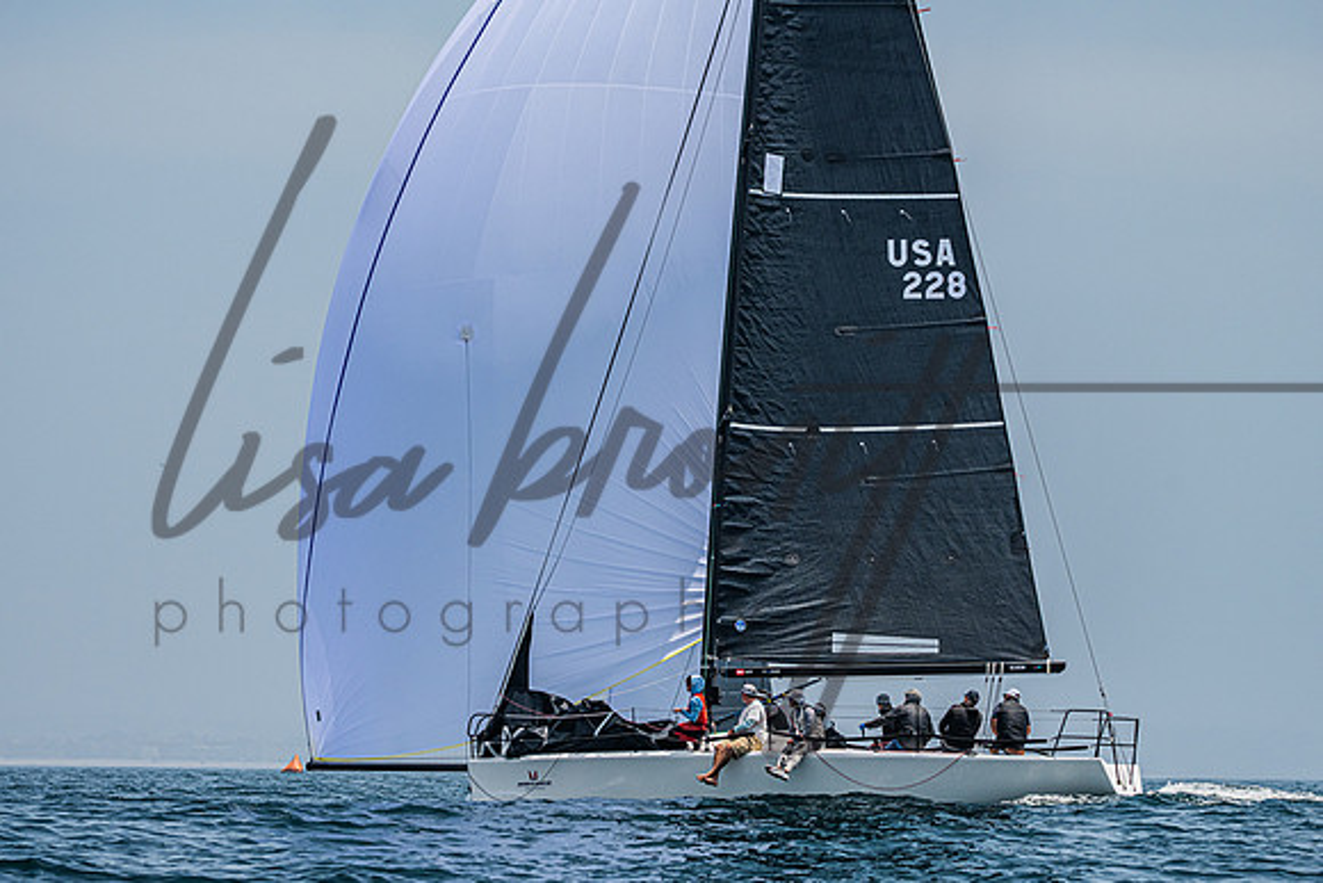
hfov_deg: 15.2
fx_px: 4965
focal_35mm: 135
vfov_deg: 10.2
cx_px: 662
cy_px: 531
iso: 400
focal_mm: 110
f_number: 6.3
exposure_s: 1/5000
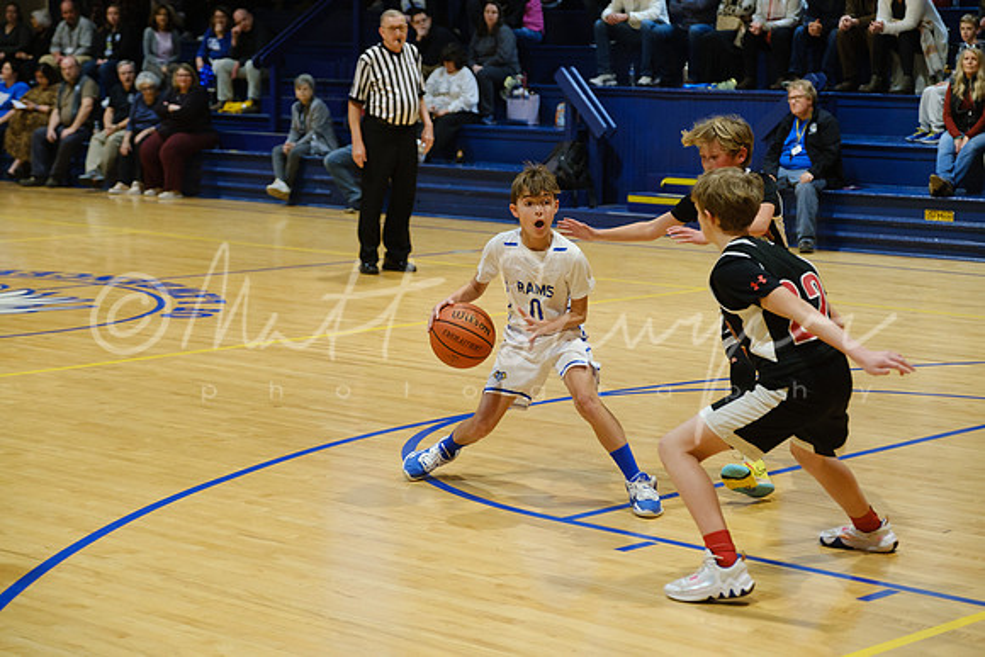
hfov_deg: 24.5
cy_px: 328
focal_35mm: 83
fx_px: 2271
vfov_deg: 16.5
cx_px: 492
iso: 1600
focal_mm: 55
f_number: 2.8
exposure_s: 1/500
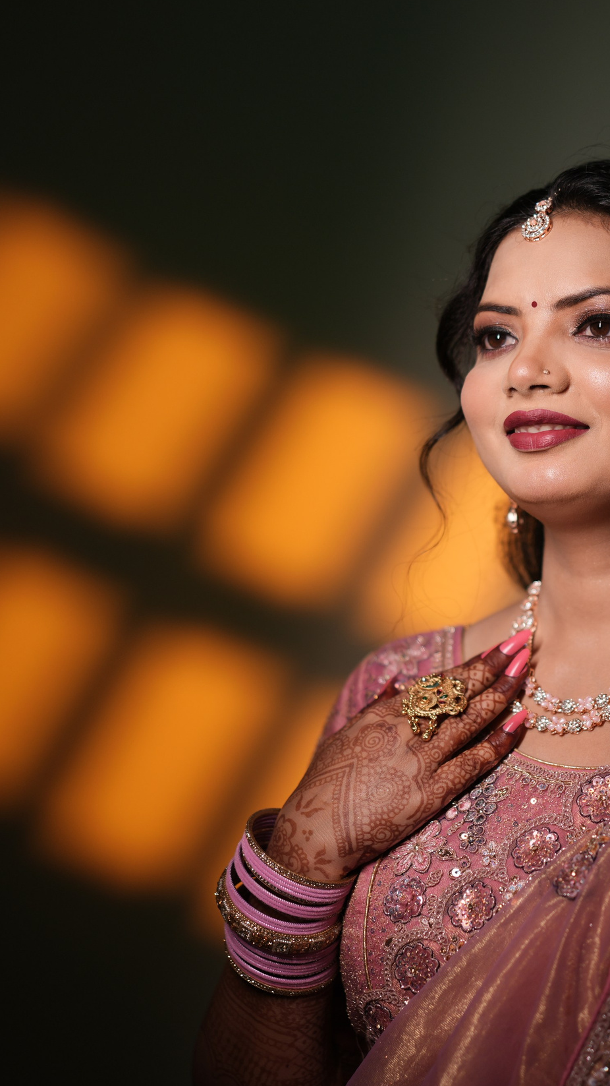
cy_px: 538
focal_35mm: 57
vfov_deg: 36.6
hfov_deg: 20.7
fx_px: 1640
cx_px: 546
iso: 125
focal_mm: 35
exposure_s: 1/200
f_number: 1.4
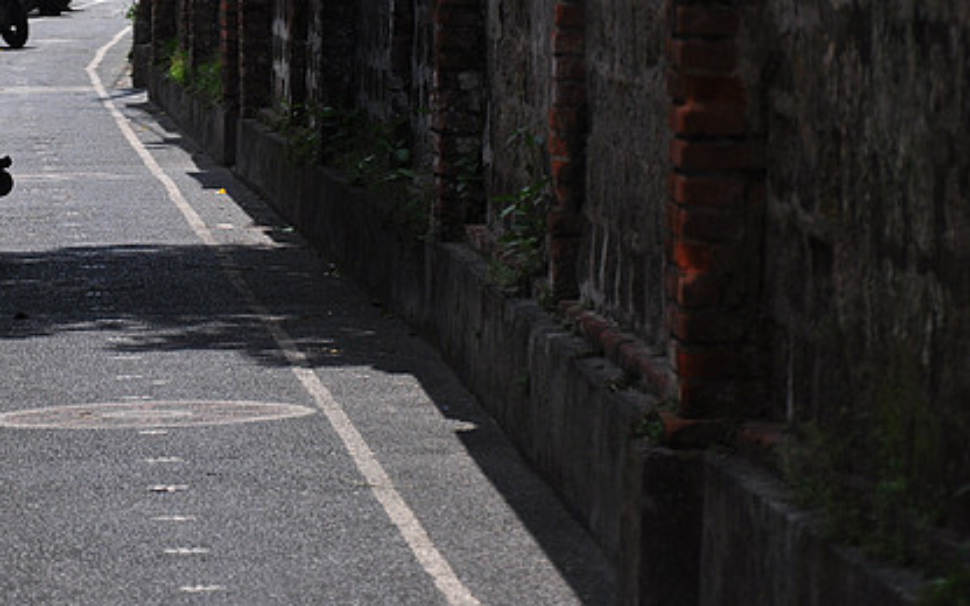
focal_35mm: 289
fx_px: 7638
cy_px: 40
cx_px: 378
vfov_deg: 4.5
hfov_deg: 7.3
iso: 400
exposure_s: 1/3200
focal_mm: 105
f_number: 5.6
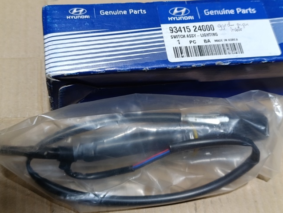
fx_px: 377
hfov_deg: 41.2
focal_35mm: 46
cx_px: 142
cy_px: 106
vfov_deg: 31.6
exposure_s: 1/99.9
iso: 640
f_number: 1.6
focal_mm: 6.14
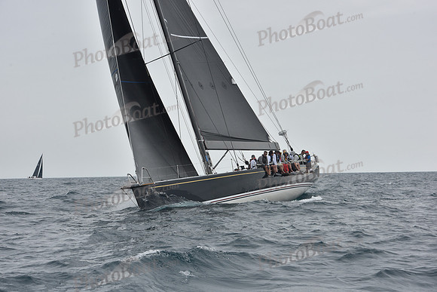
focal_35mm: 98
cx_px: 218
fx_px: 1190
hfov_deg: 20.8
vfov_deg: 14.0
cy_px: 146
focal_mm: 98
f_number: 10
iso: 250
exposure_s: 1/800
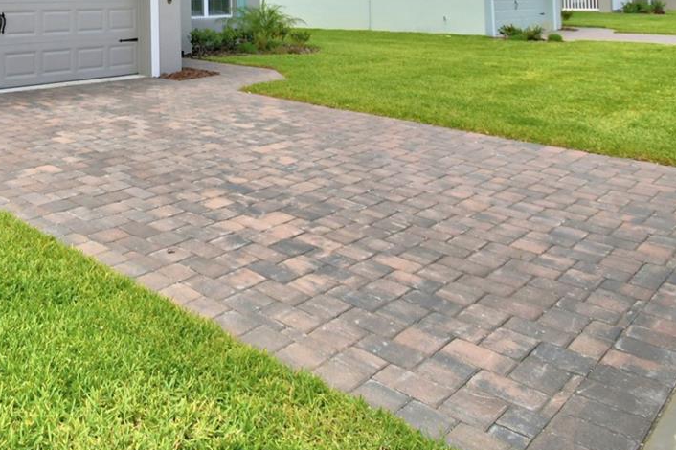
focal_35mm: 34
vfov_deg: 34.1
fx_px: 638
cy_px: -36
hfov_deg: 49.7
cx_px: 68
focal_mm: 10
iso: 100
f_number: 4.5
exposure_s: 1/1250
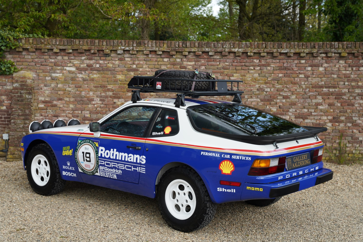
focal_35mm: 50
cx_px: 182
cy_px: 121
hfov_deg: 39.7
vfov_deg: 27.0
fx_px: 503
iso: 100
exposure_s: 1/60
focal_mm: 49.9
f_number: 5.6
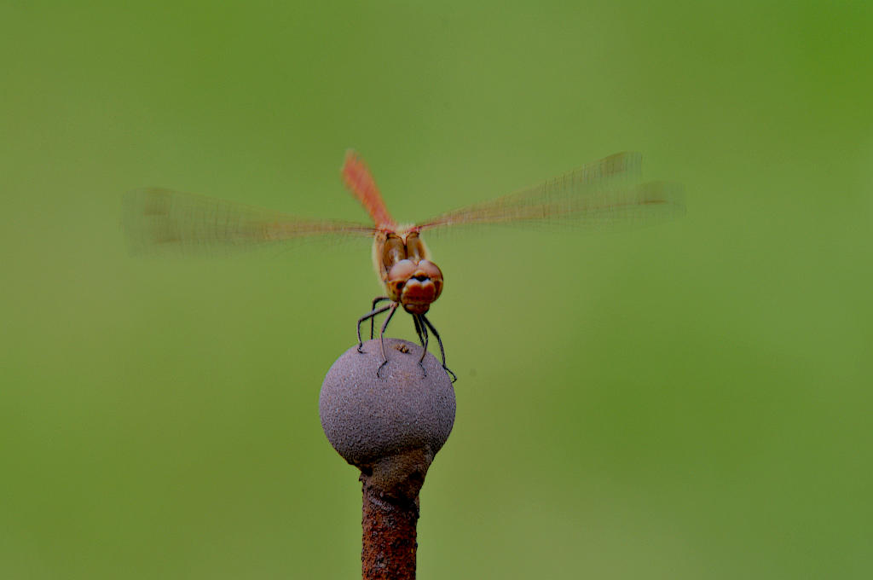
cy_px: 290
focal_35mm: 630
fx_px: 15258
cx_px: 436
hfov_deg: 3.3
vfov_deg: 2.2
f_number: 14
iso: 560
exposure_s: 1/30
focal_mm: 420
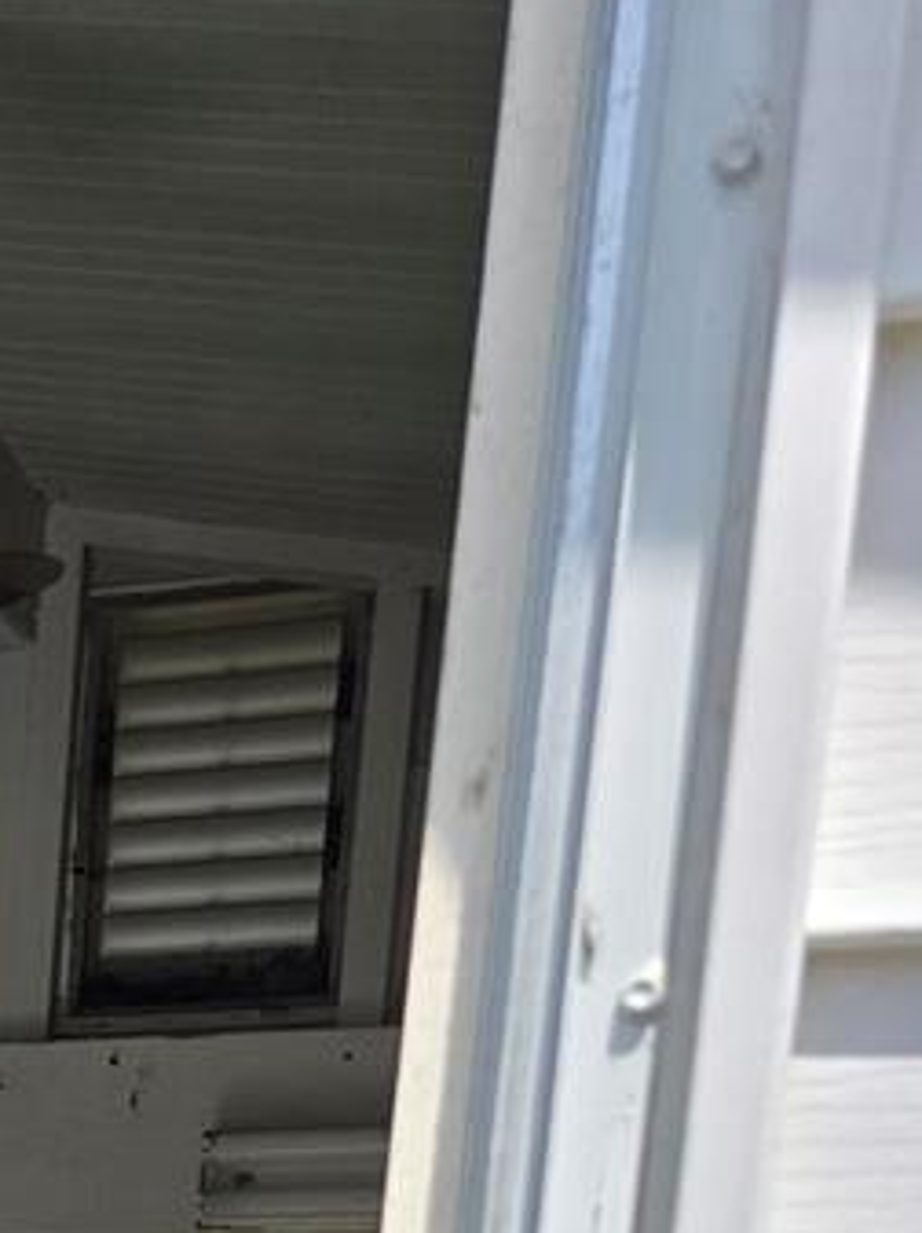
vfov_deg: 19.5
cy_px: 2031
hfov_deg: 15.9
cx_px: -611
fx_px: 2918
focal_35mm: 82
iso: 12
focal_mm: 6.3
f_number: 1.7
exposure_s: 1/609
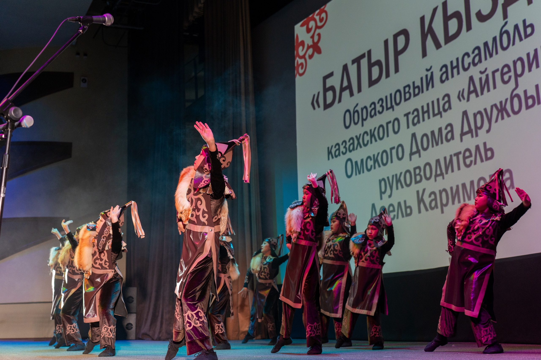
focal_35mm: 42
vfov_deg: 32.0
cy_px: 168
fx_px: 629
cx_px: 264
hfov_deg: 46.5
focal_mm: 39
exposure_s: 1/160
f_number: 3.5
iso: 1600
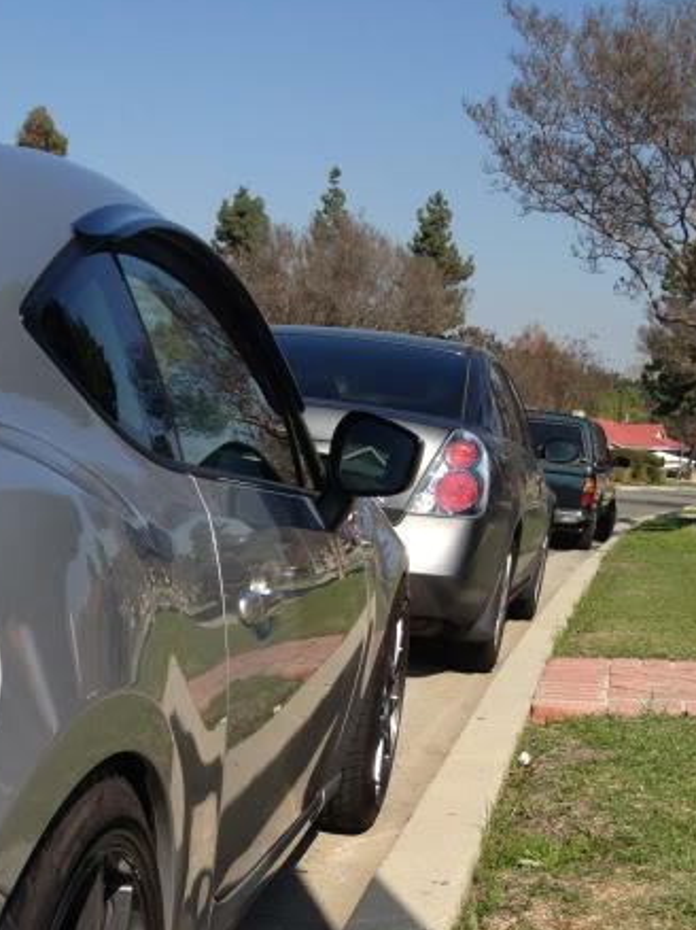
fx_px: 1717
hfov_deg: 22.7
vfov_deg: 29.3
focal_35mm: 64
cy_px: 800
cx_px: 163
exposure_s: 1/1623
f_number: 2.4
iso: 50
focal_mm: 4.3
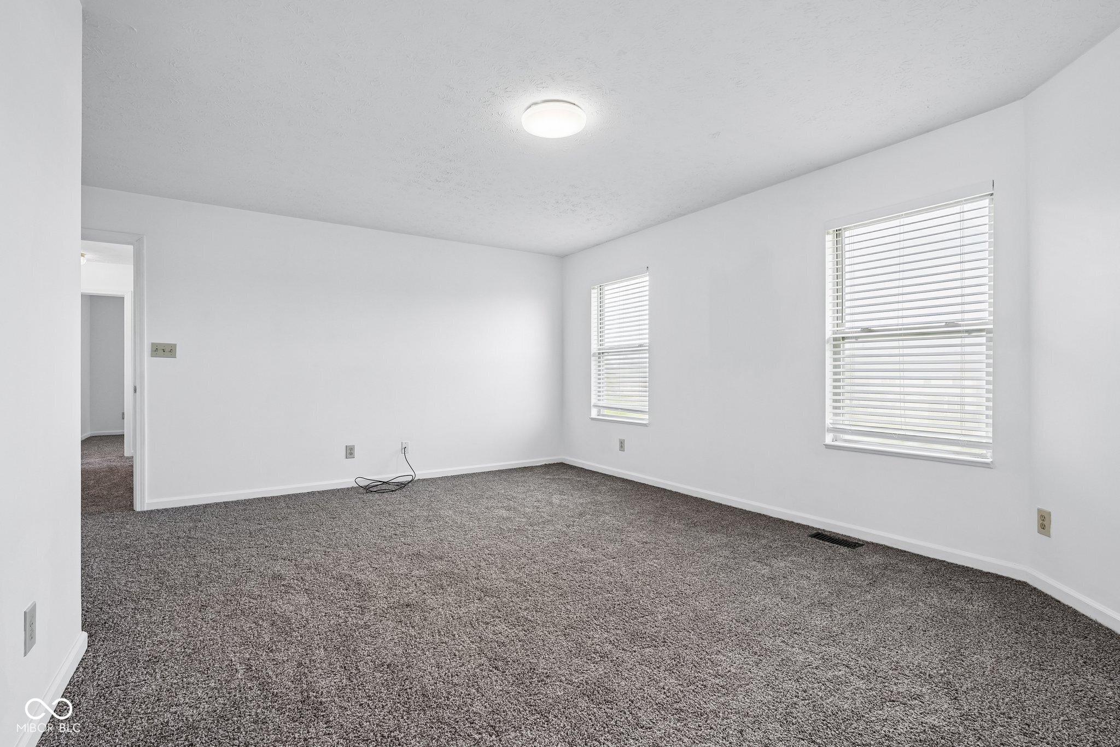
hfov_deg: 96.7
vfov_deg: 73.7
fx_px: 498
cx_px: 560
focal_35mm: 16
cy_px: 374
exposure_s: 1/30
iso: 250
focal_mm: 16
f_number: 8
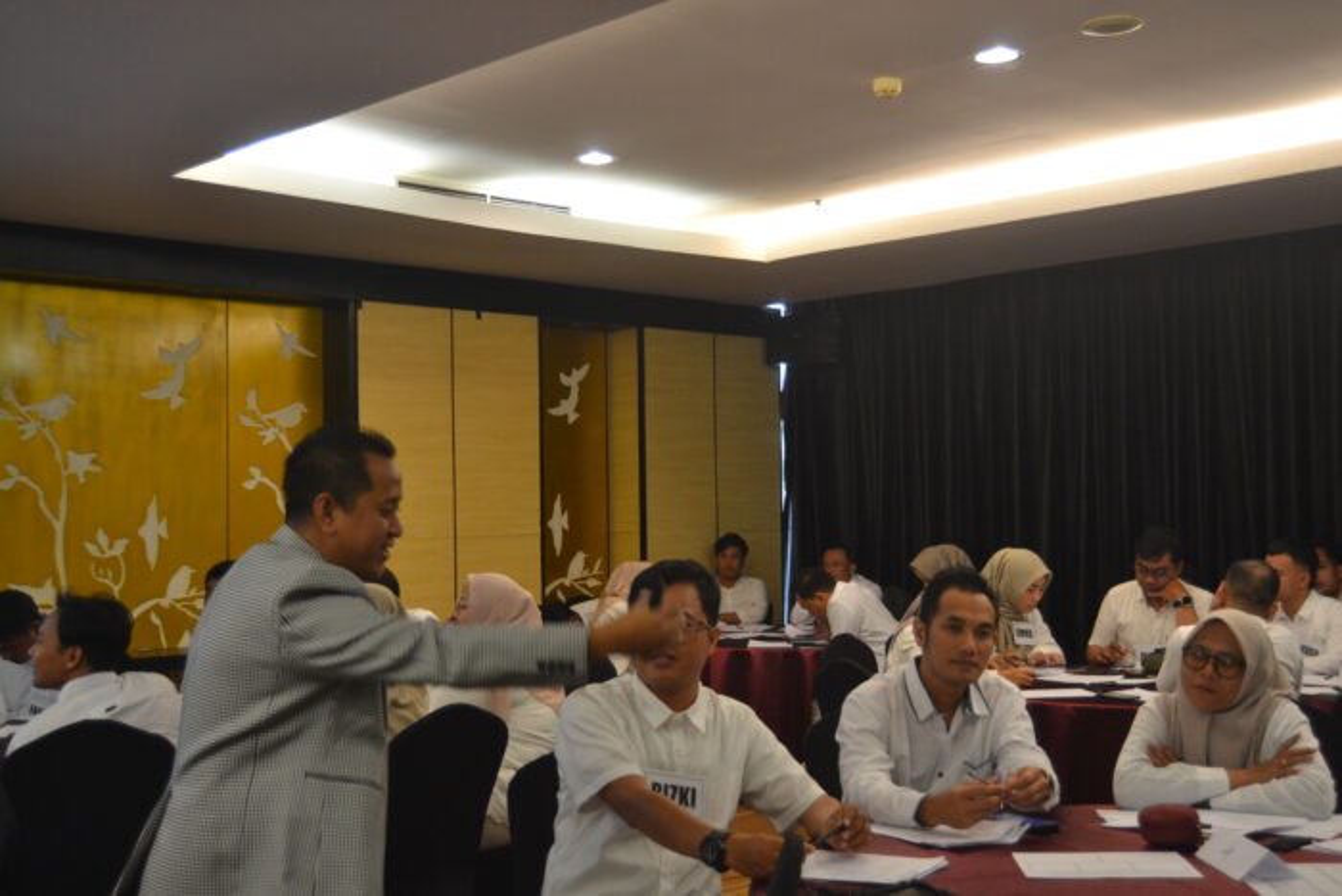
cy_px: 448
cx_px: 671
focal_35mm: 42
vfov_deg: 31.9
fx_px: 1566
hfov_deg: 46.4
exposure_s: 1/60
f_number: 4
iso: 1000
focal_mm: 28
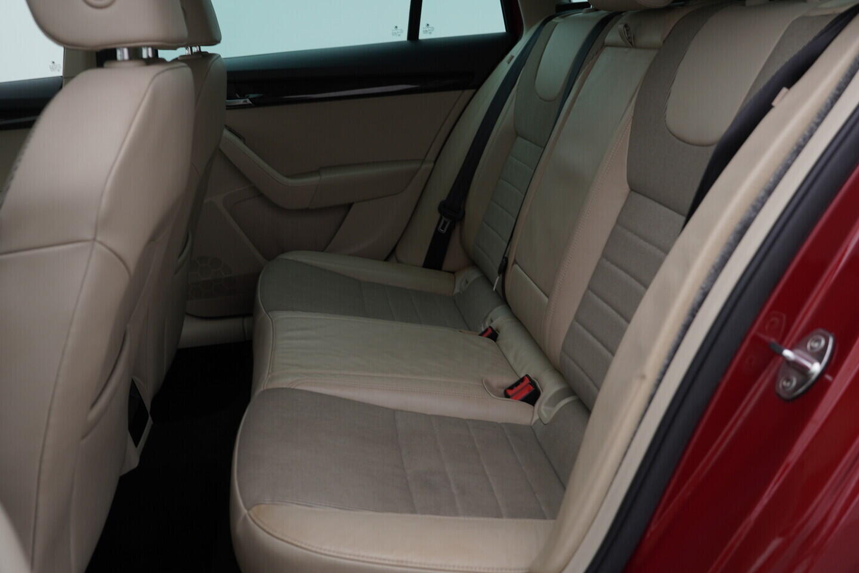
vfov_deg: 36.9
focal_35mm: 36
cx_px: 430
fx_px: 859
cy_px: 286
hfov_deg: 53.1
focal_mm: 24
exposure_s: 1/60
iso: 125
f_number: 3.5
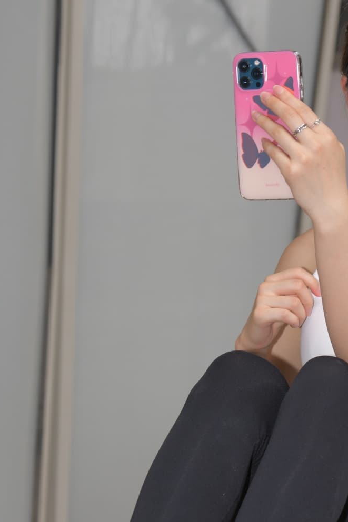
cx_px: 311
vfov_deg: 16.1
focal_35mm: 127
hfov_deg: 10.7
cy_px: 343
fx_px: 1842
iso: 160
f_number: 6.3
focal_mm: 70
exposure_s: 1/200
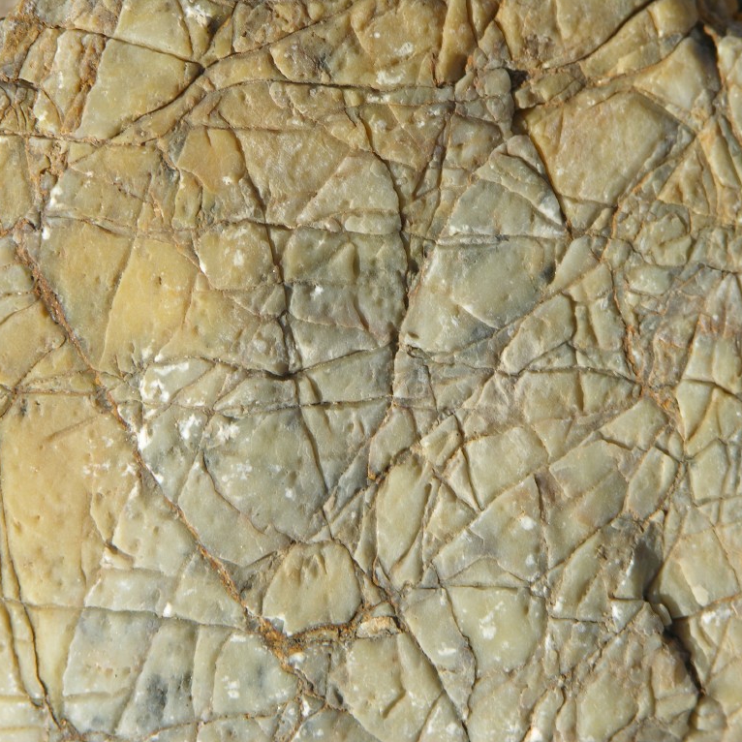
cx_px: 424
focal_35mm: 331
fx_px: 8027
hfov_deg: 5.3
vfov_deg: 5.3
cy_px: 371
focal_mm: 71.2
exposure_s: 1/360
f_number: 5.9
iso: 50
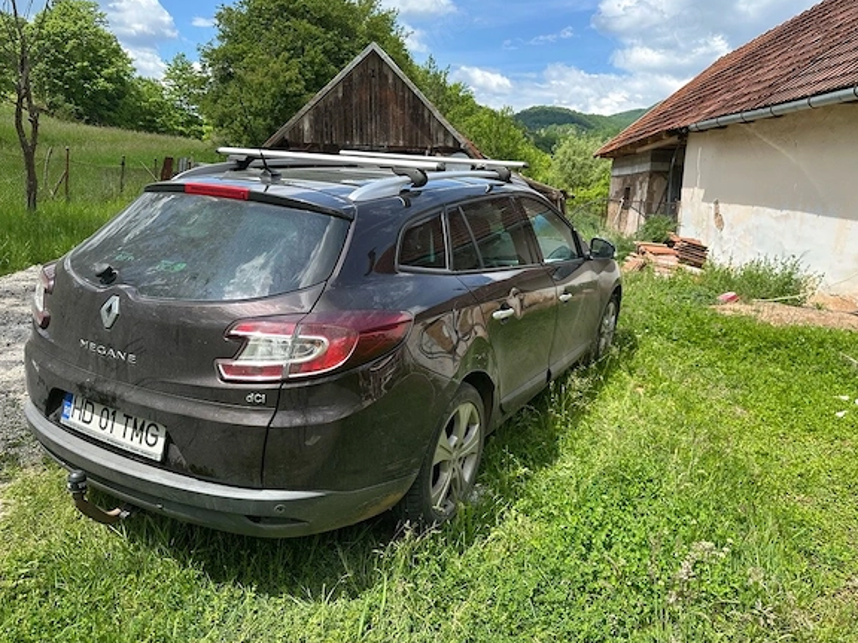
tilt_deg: -9.3
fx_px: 620
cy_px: 316
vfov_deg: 54.9
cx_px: 435
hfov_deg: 69.4
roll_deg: -3.3
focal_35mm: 25
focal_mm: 6.86
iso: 80
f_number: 1.78
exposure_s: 1/1880
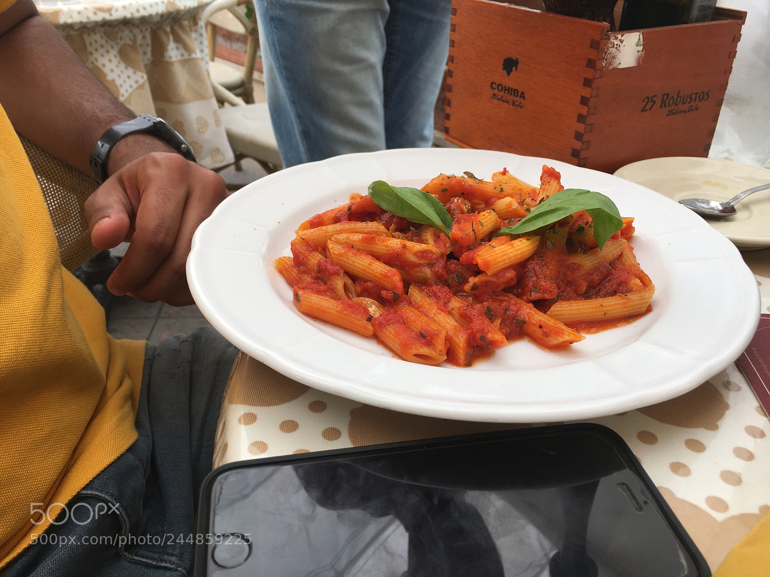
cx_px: 385
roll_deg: +0.0
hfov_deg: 61.7
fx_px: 645
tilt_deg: -31.7
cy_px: 288
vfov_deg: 48.2
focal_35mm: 29
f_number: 2.2
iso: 25
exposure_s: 1/463
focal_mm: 4.15
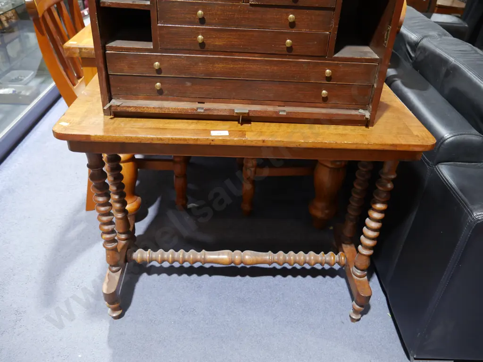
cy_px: 181
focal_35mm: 28
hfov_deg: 63.4
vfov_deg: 49.8
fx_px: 391
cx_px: 242
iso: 1250
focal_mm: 14
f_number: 3.5
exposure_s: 1/60
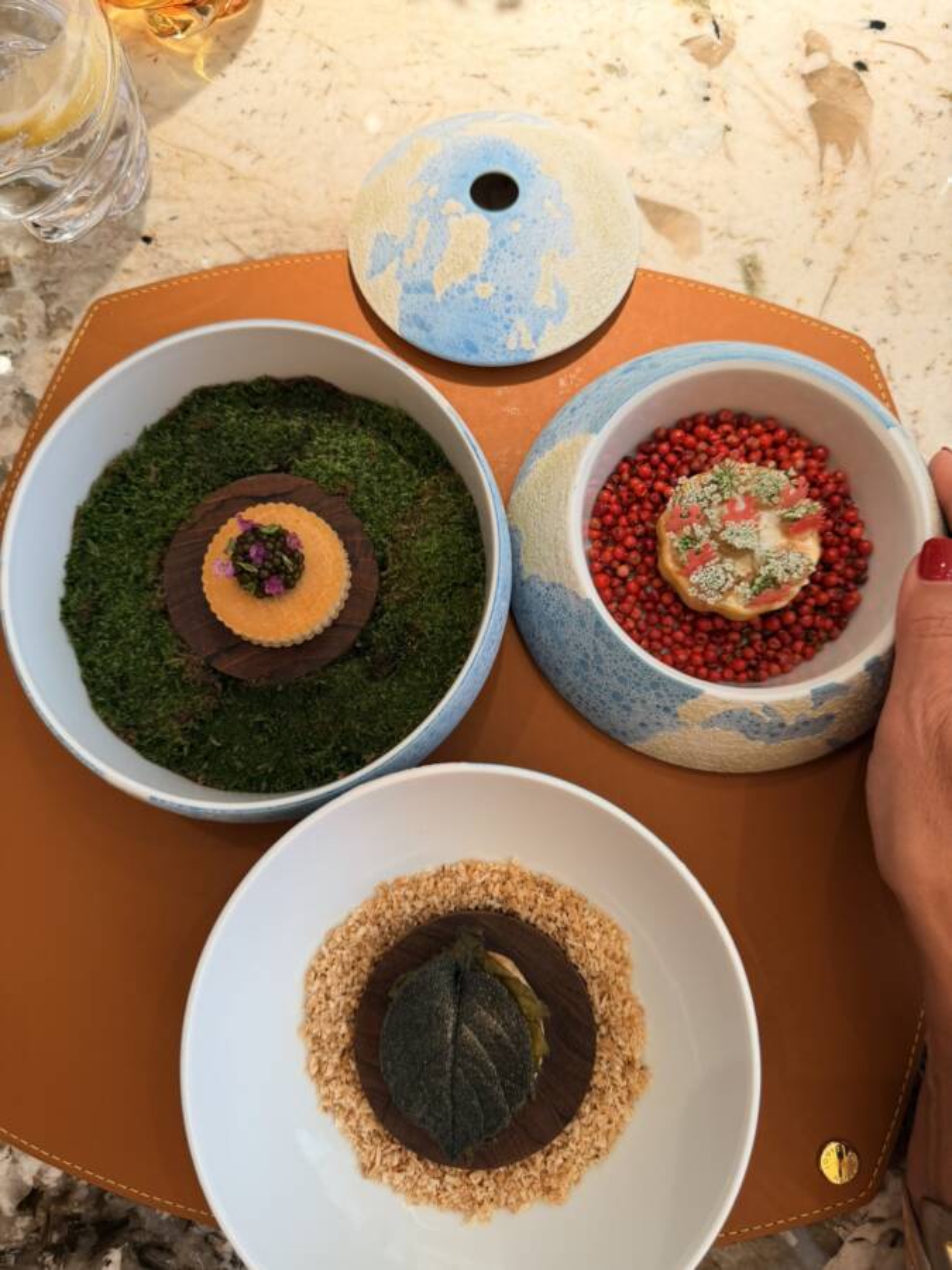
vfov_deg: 71.6
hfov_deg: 56.8
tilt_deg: -78.5
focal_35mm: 24
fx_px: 880
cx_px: 476
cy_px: 635
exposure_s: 1/100
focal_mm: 6.76
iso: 160
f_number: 1.78
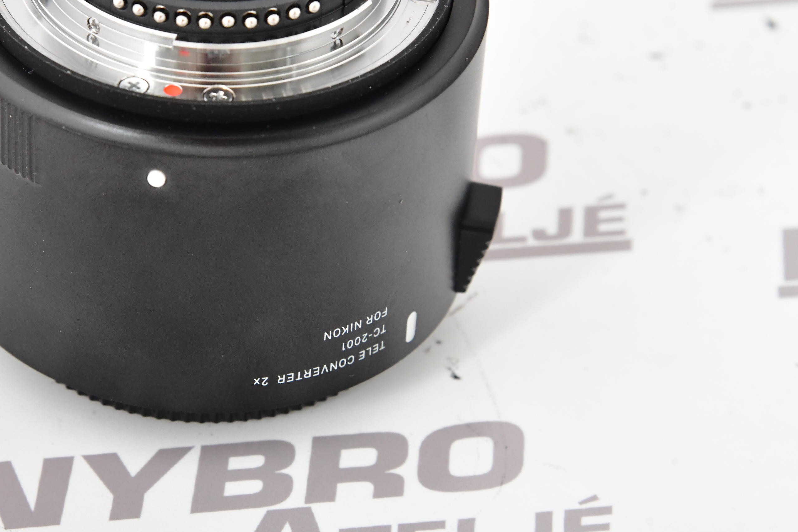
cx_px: 217
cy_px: 125
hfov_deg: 10.6
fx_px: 4278
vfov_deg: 7.1
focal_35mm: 193
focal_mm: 120
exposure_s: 1/200
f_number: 11
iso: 2500
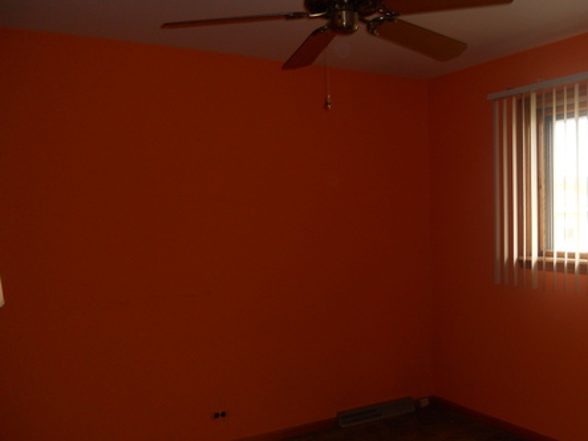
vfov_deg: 36.7
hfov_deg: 46.7
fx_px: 662
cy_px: 254
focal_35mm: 39
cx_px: 415
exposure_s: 1/25
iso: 80
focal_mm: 4.9
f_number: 3.2
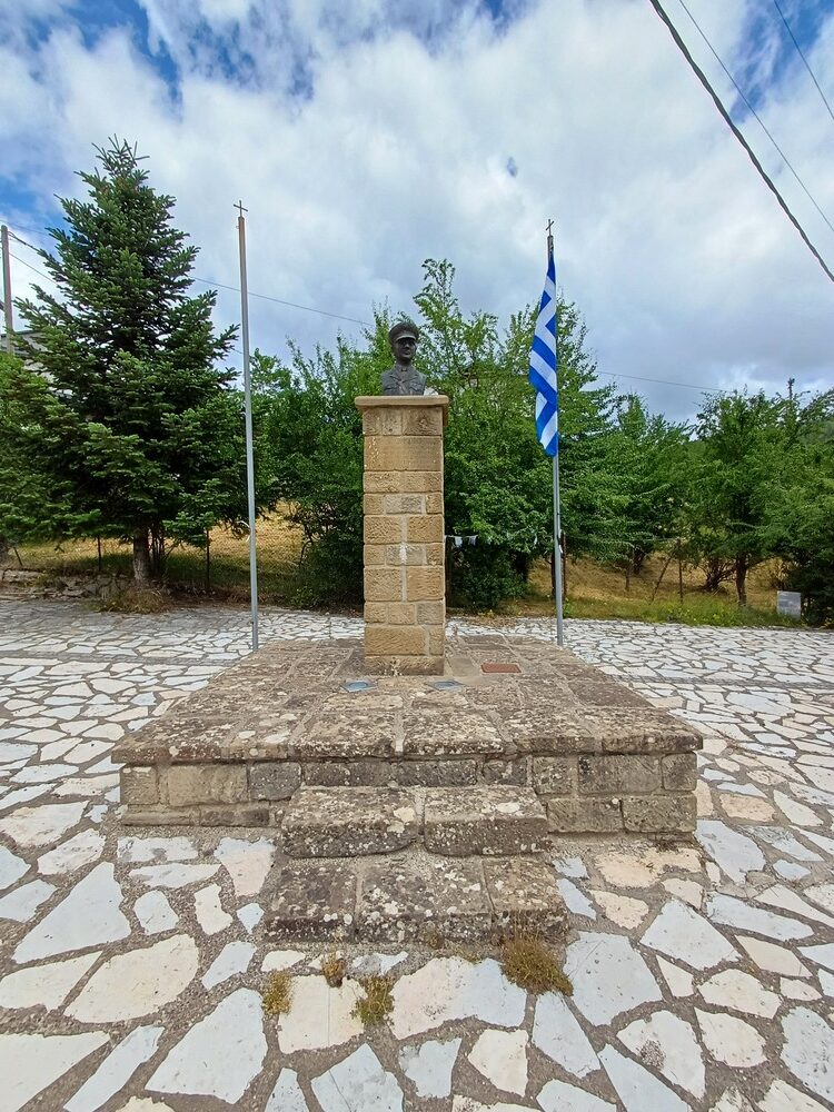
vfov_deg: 94.5
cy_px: 556
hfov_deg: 78.1
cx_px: 417
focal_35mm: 16
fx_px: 514
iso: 40
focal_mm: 1.64
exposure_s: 1/864
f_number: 2.2
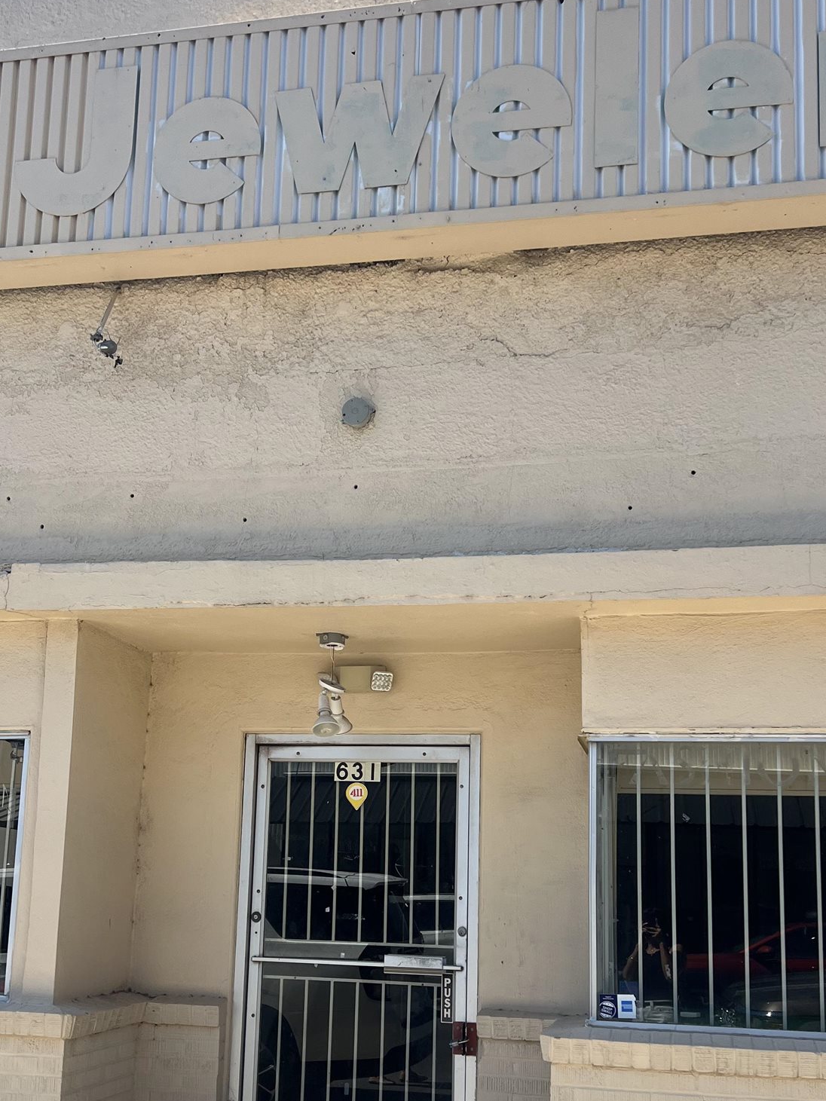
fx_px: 1304
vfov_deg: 45.3
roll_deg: -1.2
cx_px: 362
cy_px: 702
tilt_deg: +11.5
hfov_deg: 35.1
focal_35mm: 41
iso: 50
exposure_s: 1/2762
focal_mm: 5.7
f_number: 1.5
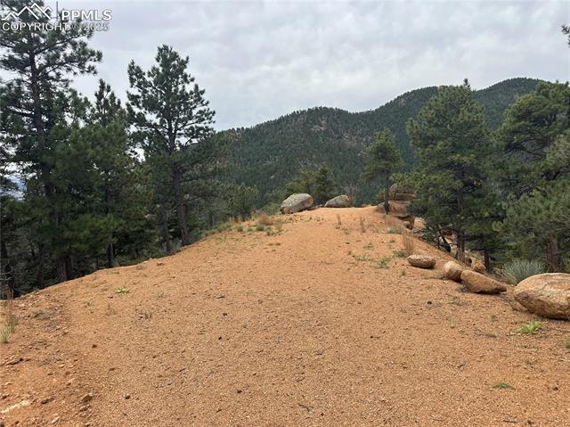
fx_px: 395
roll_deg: -0.7
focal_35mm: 24
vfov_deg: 56.8
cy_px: 214
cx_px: 285
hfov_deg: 71.6
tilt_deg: -6.8
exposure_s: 1/2203
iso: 80
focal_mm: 6.86
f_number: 1.78
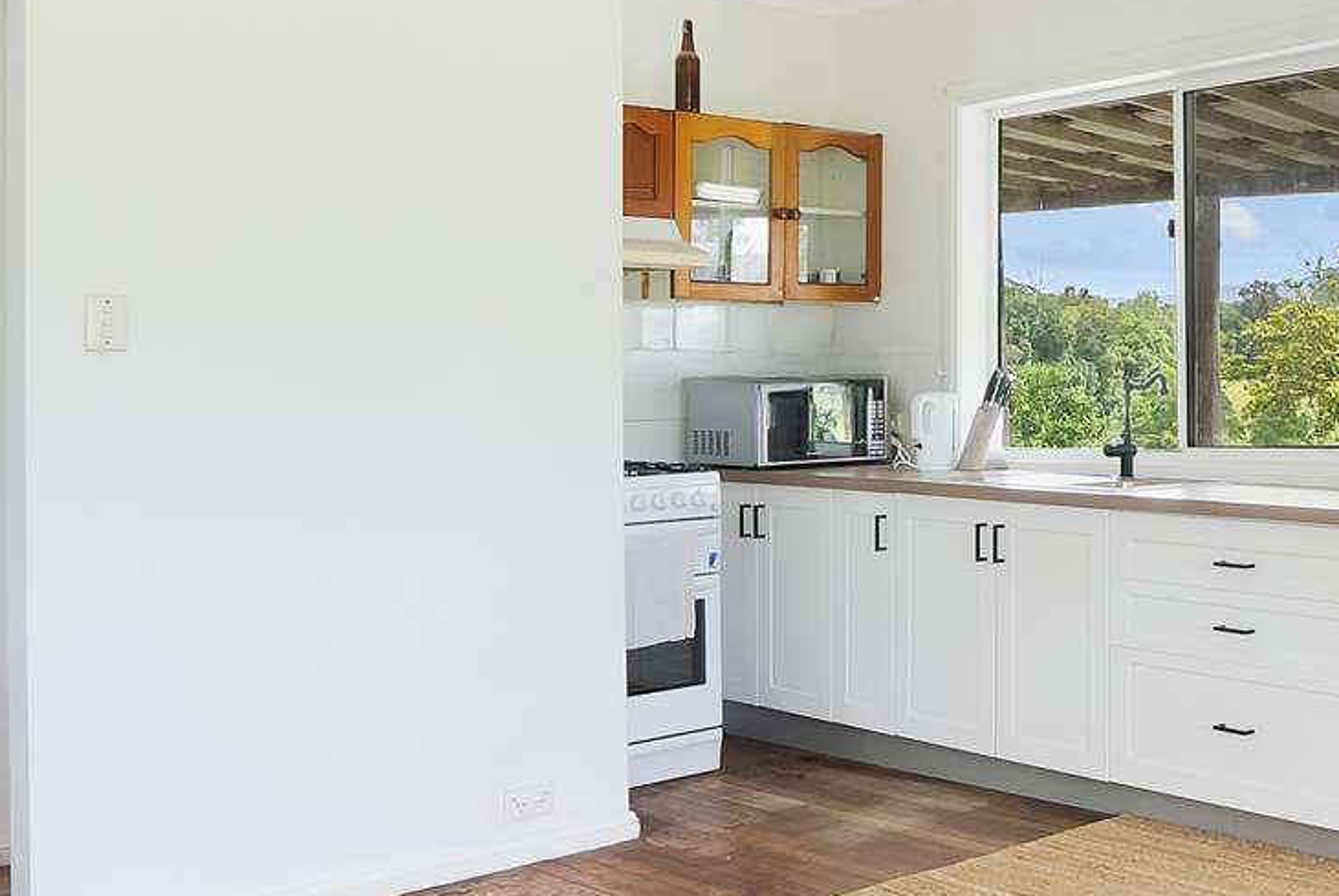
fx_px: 1564
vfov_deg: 31.9
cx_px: 1416
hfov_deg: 39.3
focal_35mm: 42
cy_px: 358
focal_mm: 16
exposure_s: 1/15
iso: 800
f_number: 10
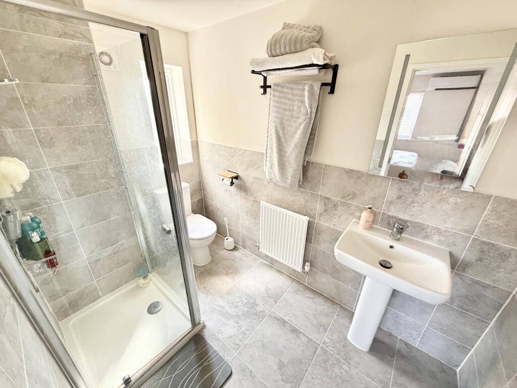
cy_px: 194
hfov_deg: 102.1
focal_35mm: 14
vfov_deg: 85.7
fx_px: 209
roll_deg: -1.4
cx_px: 258
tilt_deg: -23.5
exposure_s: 1/99
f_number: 2.2
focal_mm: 2.22
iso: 125
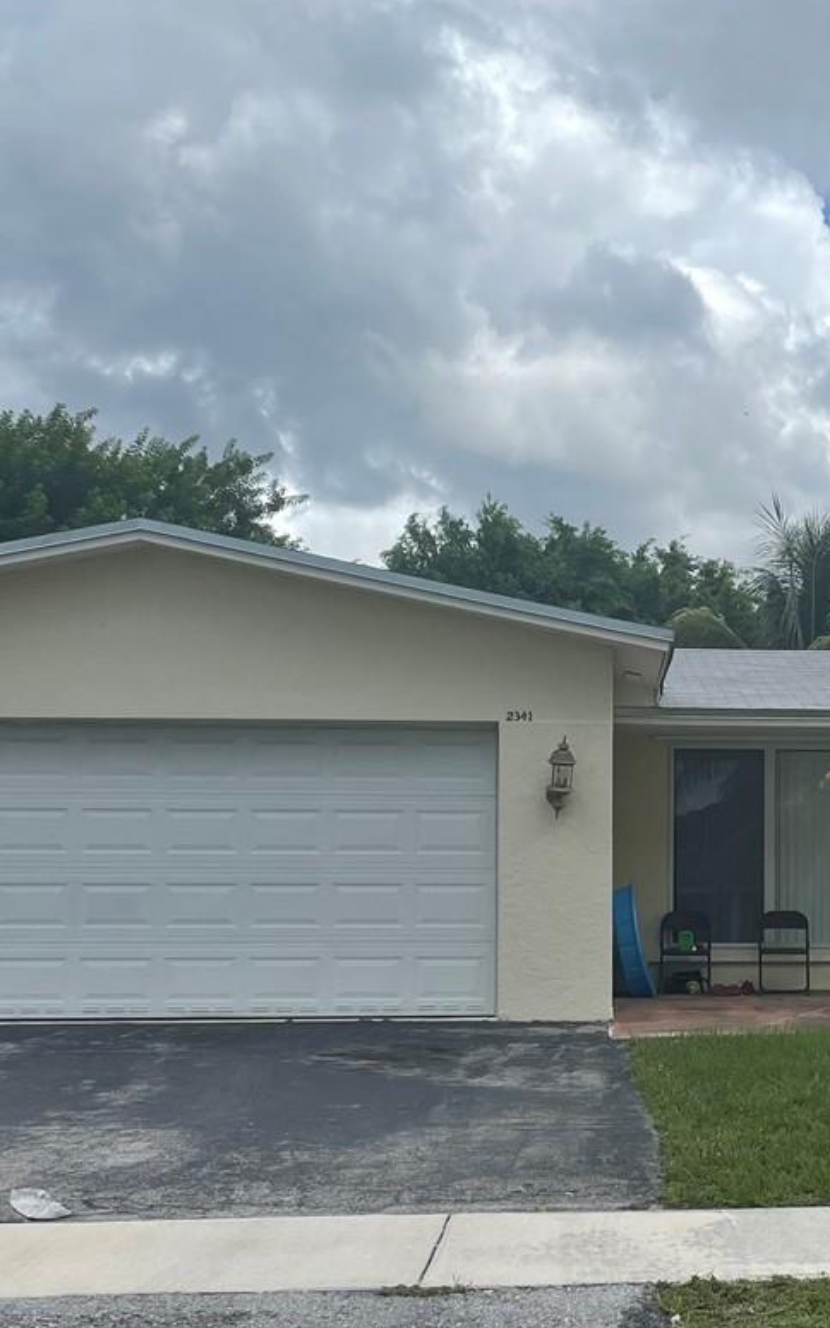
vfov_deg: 35.4
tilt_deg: +1.6
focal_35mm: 57
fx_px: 2062
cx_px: 741
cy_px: 870
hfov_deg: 22.2
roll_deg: -0.1
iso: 32
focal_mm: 4.2
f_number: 1.6
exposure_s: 1/5556
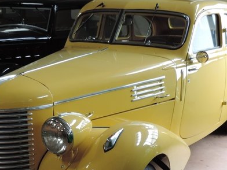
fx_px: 387
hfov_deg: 32.5
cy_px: 146
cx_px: 78
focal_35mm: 59
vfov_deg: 24.3
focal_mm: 5.8
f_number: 3.2
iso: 250
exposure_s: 1/50
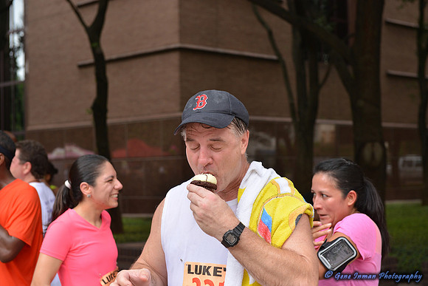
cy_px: 143
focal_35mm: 70
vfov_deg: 19.5
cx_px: 214
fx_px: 832
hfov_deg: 28.8
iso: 560
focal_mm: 70
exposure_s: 1/160
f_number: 5.6
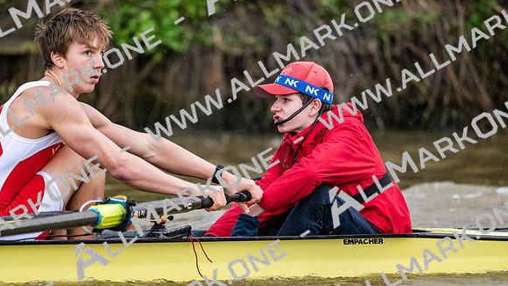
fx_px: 5673
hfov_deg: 5.1
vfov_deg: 2.9
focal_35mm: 421
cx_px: 254
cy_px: 145
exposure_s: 1/1600
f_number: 4.5
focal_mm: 400
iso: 2800
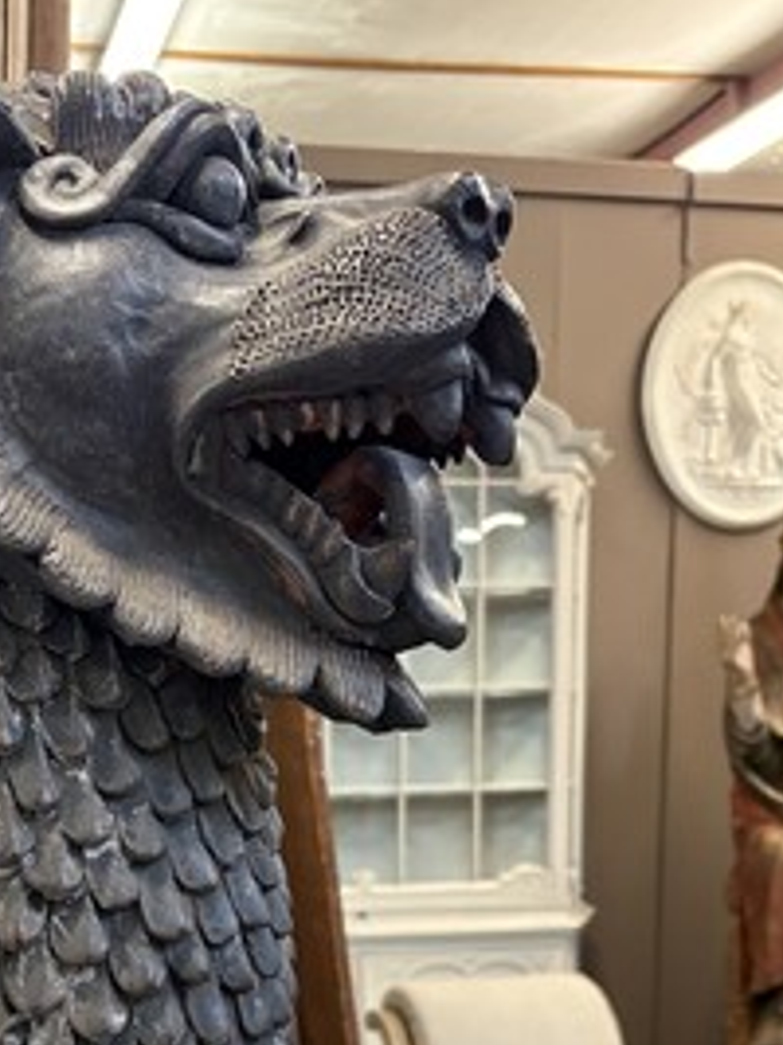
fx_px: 1509
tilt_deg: -5.6
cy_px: 867
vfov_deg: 36.6
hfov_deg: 28.0
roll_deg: -0.5
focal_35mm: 50
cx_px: 72
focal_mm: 5.96
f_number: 1.6
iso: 400
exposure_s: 1/50
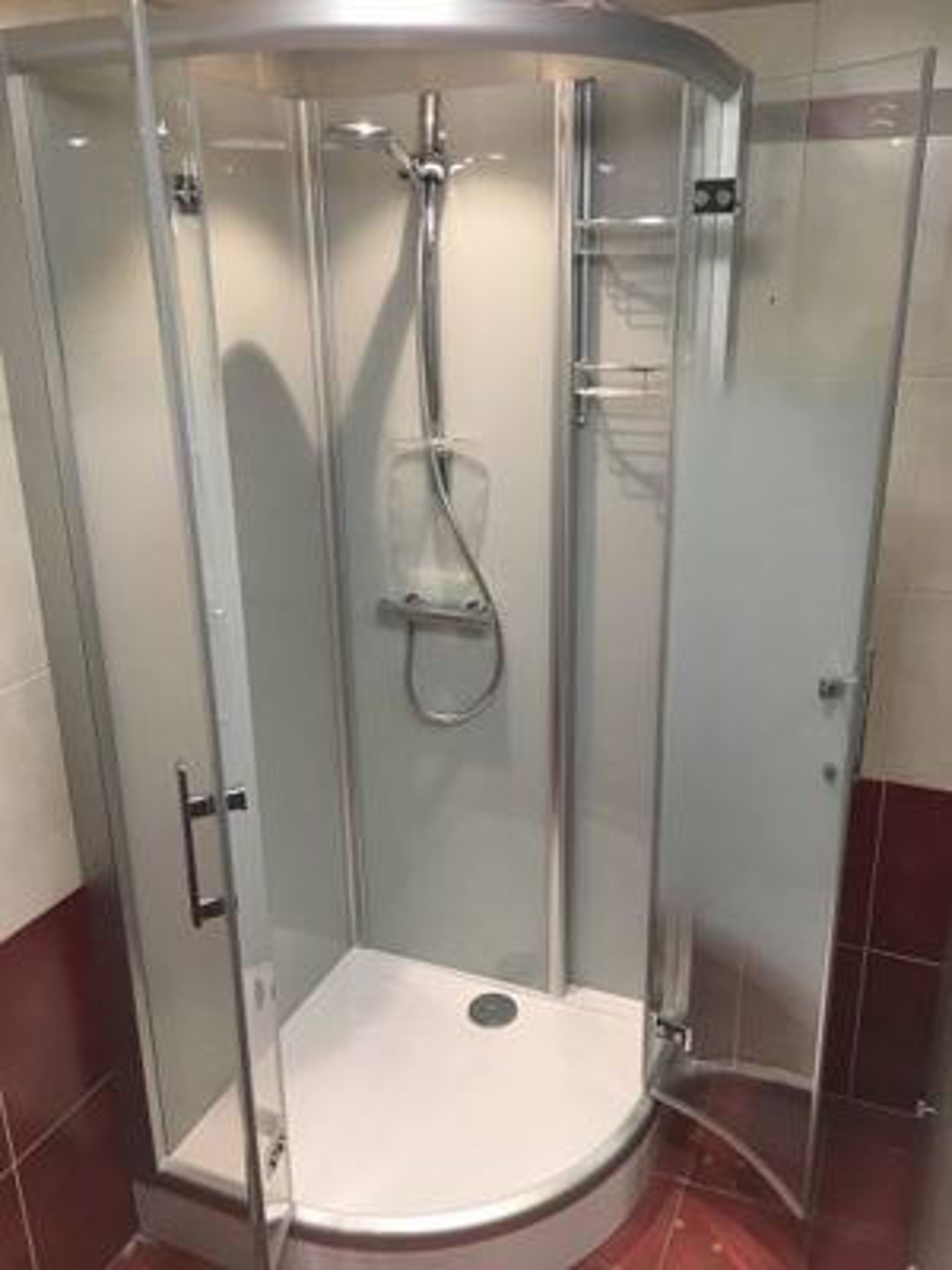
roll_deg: -0.8
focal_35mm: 29
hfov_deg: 48.2
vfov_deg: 61.7
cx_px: 476
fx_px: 1063
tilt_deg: -17.6
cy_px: 635
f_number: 2.2
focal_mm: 4.15
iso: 64
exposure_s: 1/33
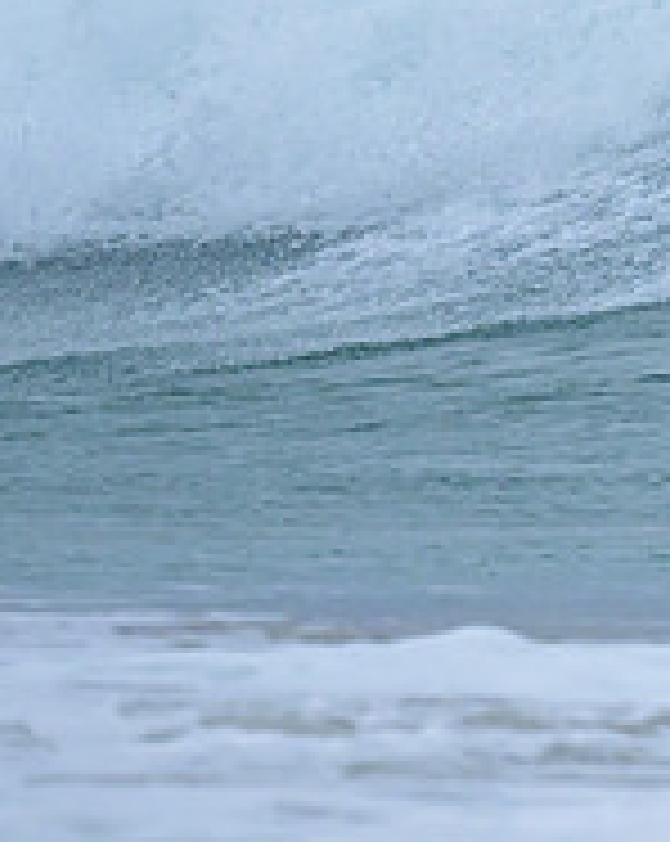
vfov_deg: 0.6
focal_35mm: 3201
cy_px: -101
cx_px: 1566
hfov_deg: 0.5
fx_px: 79537
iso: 560
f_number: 6.3
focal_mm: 800
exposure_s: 1/2000
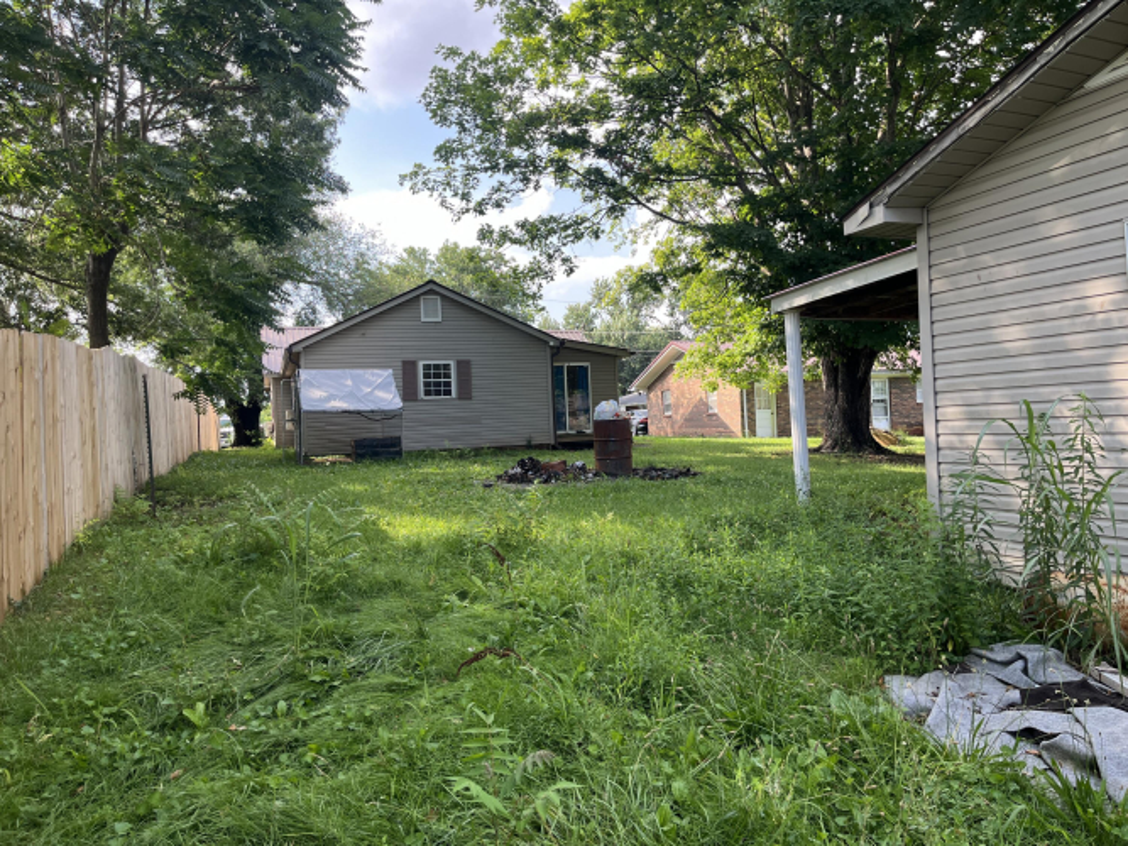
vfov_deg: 53.0
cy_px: 423
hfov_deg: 67.3
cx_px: 564
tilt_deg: +0.3
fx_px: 847
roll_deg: +2.8
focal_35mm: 26
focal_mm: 5.1
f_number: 1.6
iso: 50
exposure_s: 1/449
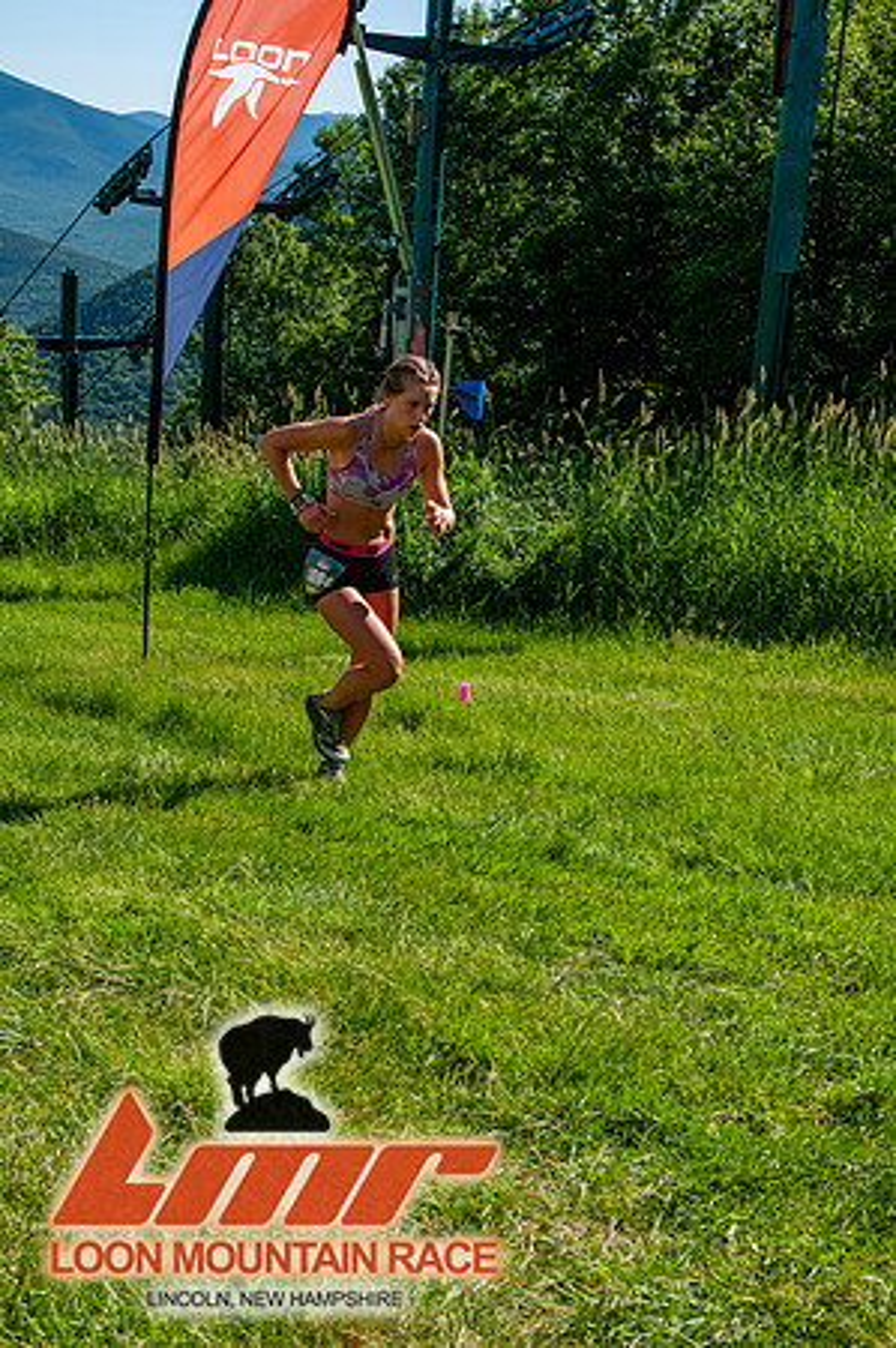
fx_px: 1908
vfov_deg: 38.9
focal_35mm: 51
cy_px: 674
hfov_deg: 26.4
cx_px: 448
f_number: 8
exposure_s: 1/250
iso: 200
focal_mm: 34
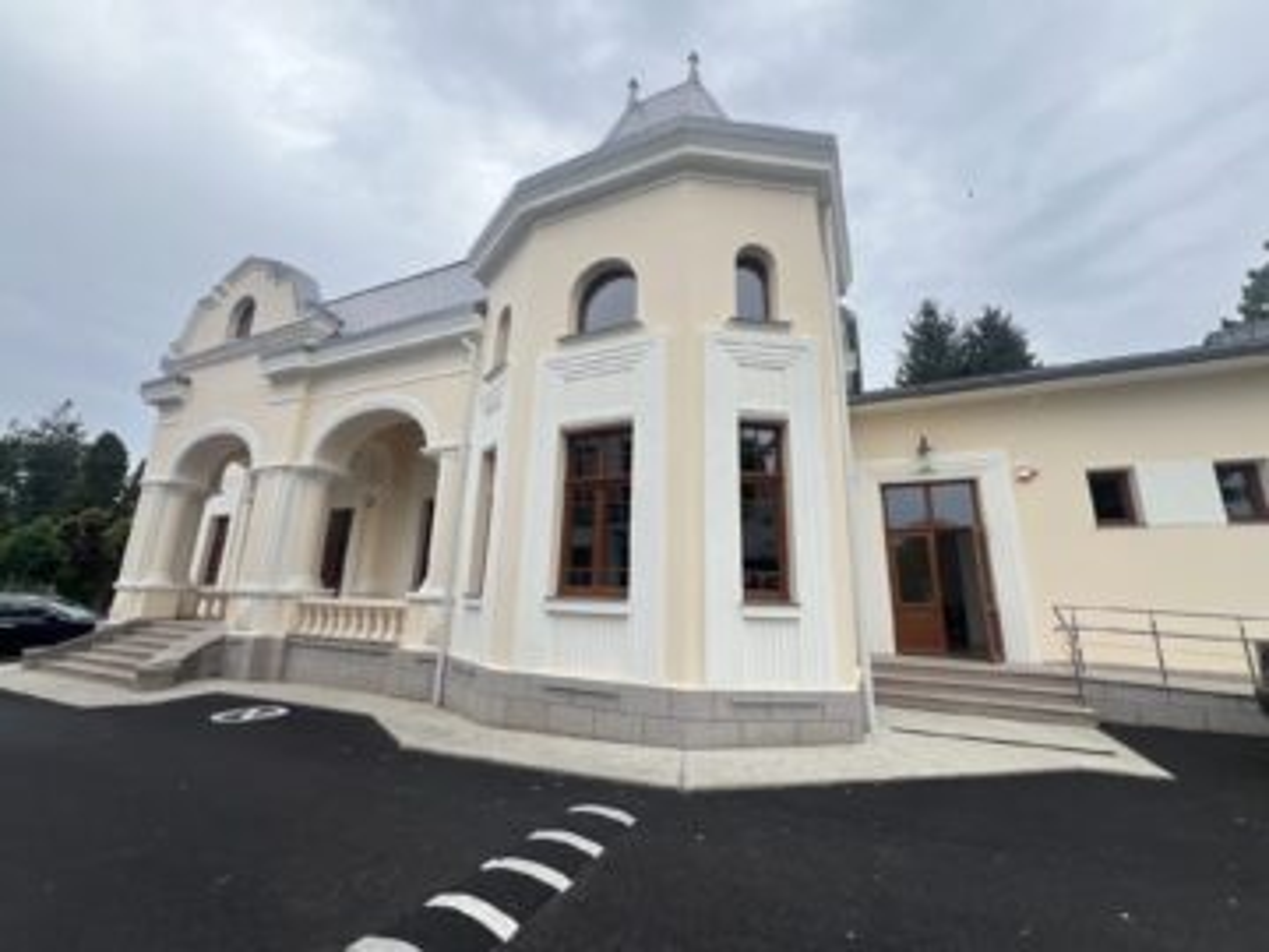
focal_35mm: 13
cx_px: 634
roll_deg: -2.2
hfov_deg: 106.2
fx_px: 477
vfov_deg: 89.9
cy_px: 476
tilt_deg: +13.0
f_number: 1.8
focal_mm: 1.57
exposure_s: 1/815
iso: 32
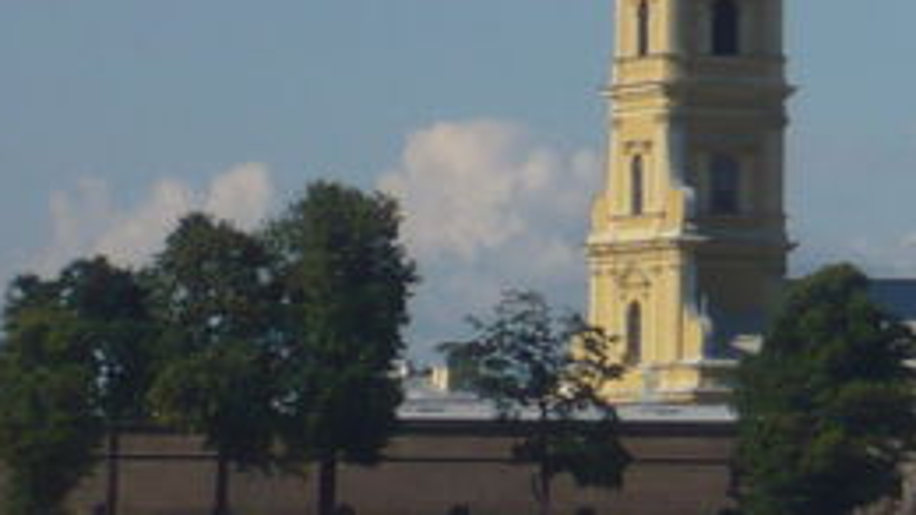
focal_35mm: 388
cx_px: 1550
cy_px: -143
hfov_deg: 5.5
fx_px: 9420
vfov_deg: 3.1
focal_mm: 17
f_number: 4.9
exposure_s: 1/1000
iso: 100
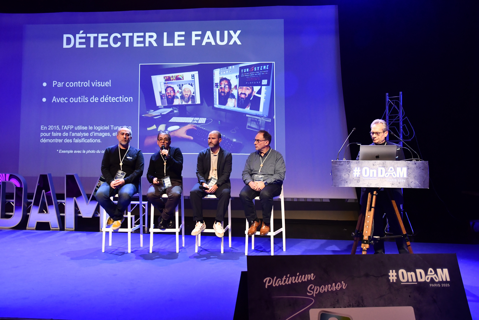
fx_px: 439
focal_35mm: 33
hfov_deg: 57.2
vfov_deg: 40.0
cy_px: 160
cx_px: 240
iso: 1600
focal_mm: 22
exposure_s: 1/100
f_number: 5
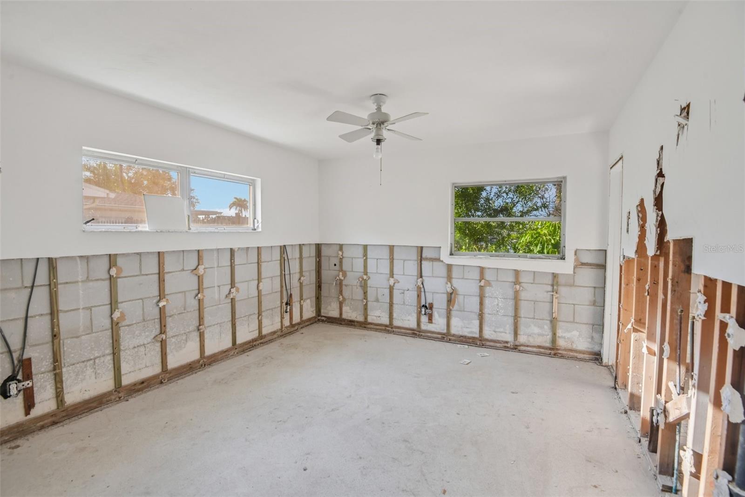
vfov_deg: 73.7
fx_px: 331
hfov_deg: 96.7
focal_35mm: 16
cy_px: 248
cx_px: 372
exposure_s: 1/50
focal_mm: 16
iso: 400
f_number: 8
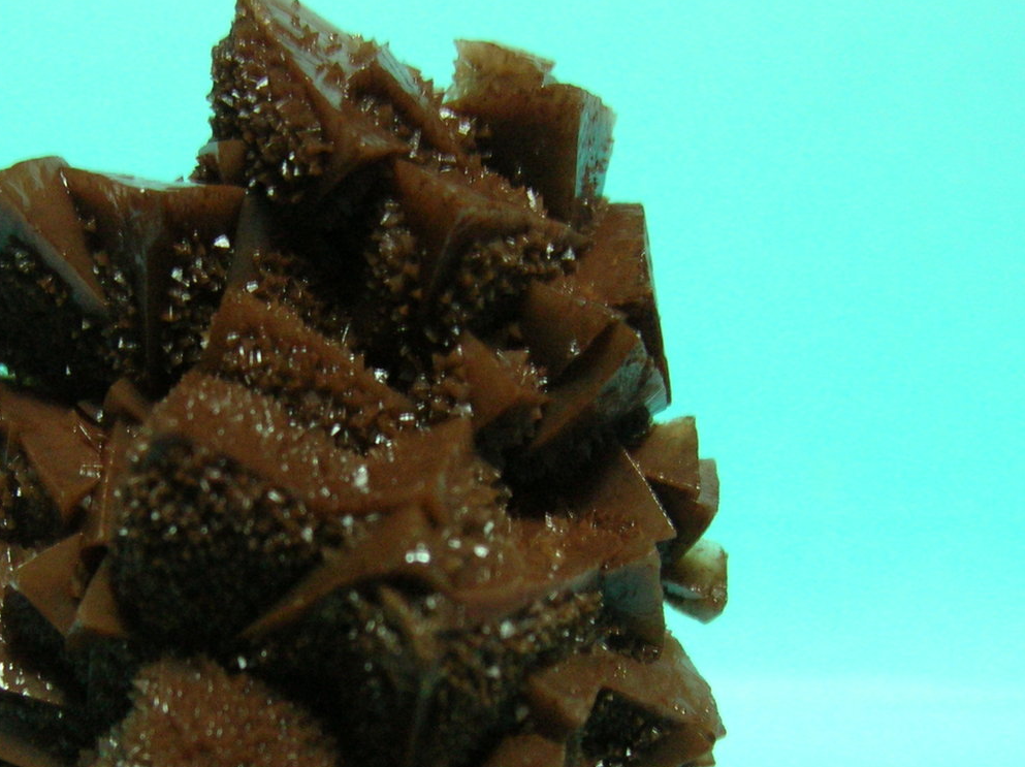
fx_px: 1716
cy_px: 591
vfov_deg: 24.9
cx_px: 349
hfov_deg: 33.0
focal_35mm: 58
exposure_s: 1/4.1
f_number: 2.7
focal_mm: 6
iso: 152
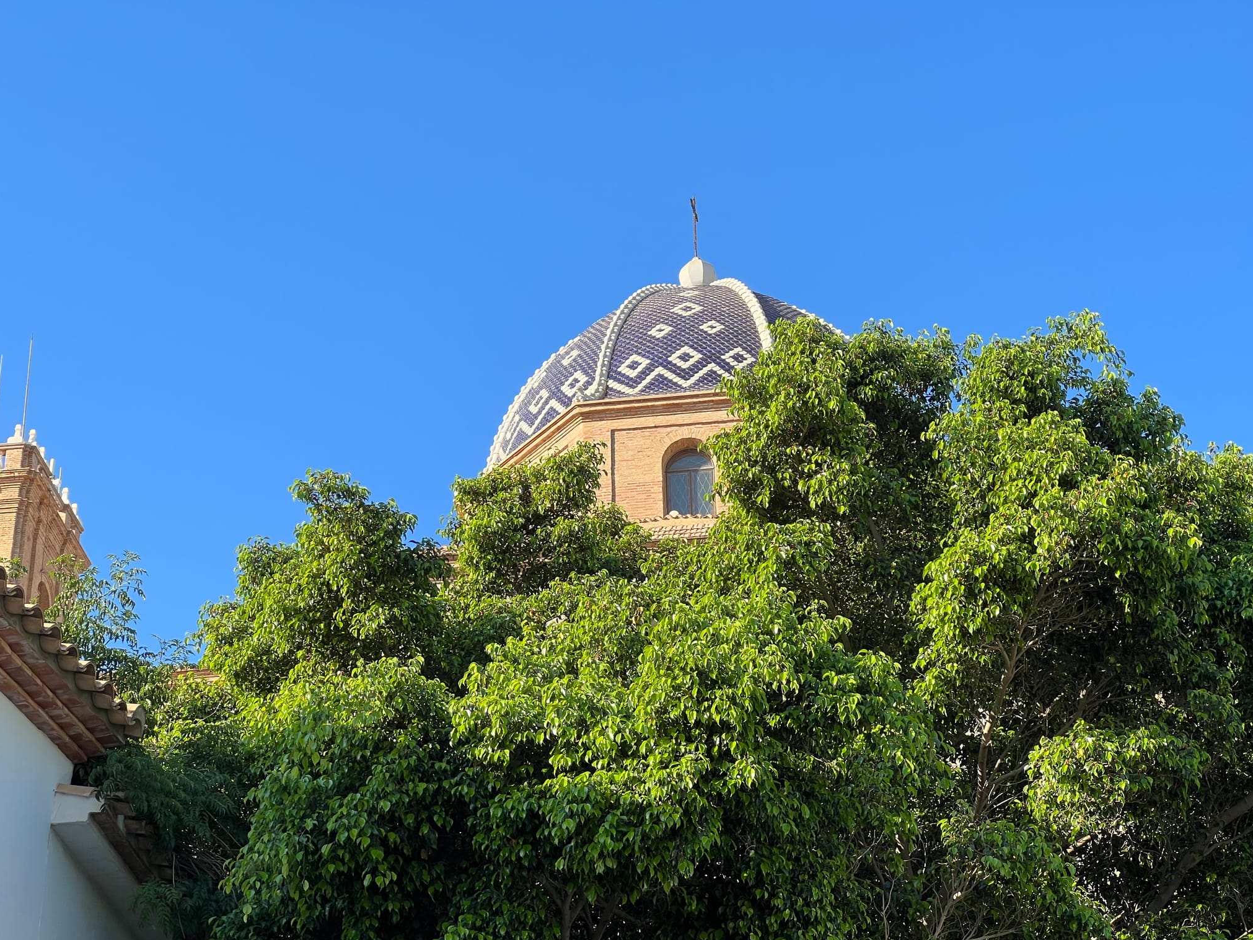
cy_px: 475
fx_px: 2823
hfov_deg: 25.0
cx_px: 632
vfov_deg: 18.9
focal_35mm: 78
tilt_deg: +31.2
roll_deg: +1.0
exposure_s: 1/354
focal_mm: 9
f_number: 2.8
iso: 32
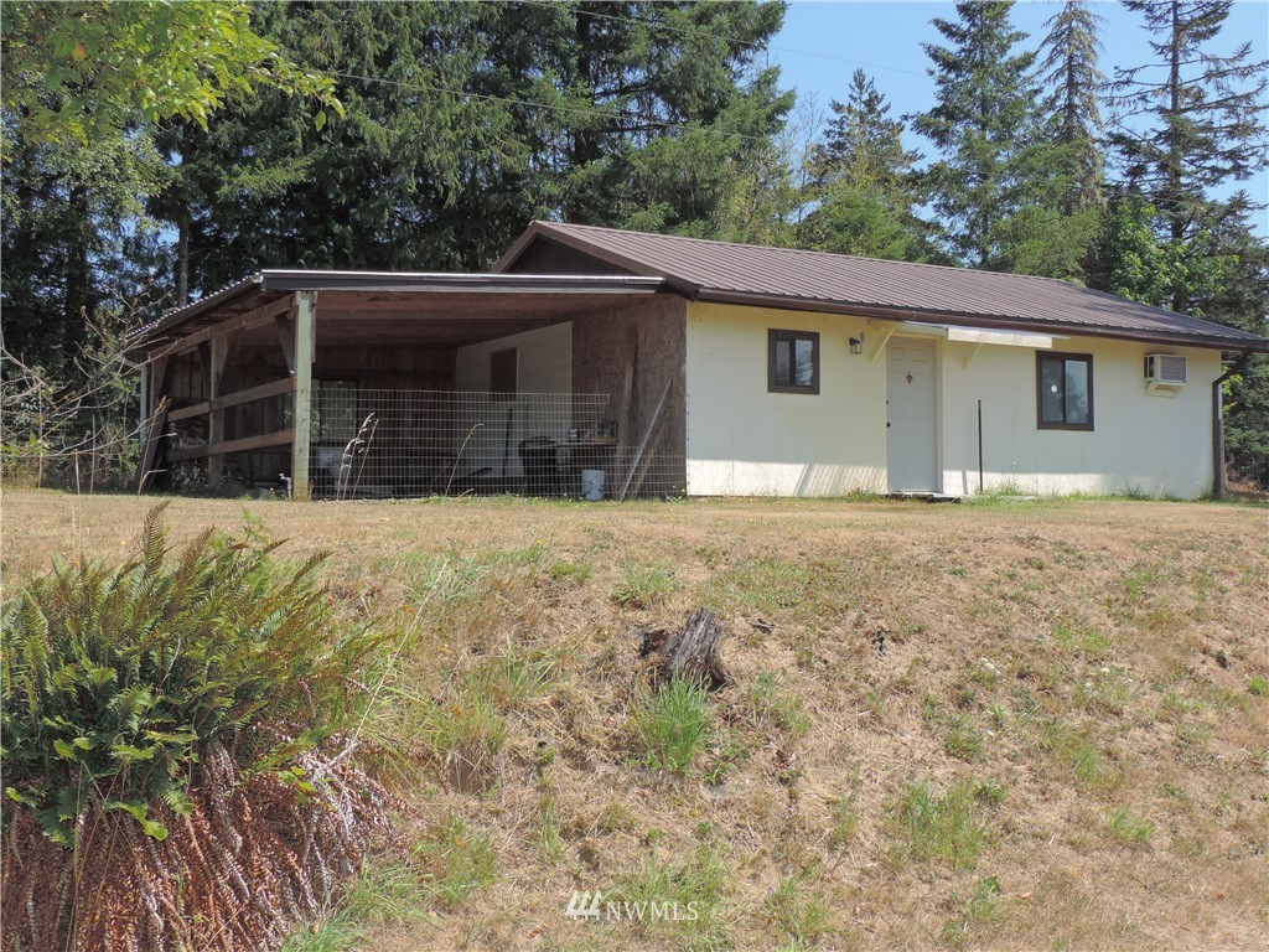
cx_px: 634
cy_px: 476
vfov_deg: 33.6
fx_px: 1576
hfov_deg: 43.9
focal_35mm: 43
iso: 160
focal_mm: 7.6
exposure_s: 1/1000
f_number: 3.4
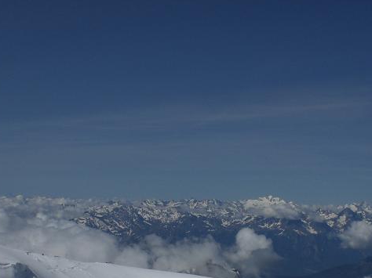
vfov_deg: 19.6
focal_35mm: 74
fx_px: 795
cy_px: 238
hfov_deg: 26.3
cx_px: 175
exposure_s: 1/1600
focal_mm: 6.3
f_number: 4.4
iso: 50
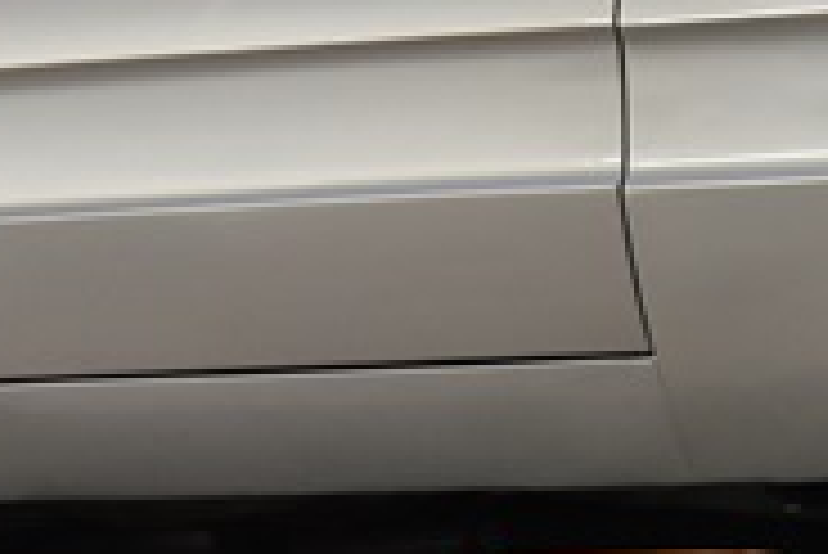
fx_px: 7504
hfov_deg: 6.3
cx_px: 691
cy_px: 135
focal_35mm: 326
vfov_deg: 4.2
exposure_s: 1/60
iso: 900
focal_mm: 66
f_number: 4
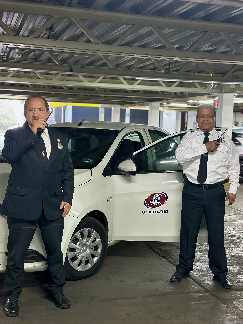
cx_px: 122
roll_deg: -1.9
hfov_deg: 30.3
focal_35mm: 48
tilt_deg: -4.4
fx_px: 449
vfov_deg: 39.7
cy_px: 162
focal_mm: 6.86
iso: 250
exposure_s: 1/60
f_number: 1.78
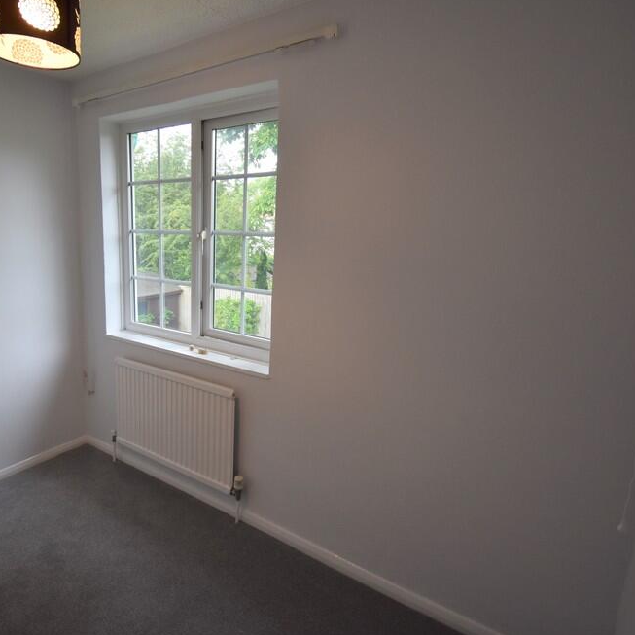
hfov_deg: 73.2
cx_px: 228
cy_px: 310
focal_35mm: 20
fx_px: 415
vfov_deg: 74.8
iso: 560
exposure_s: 1/250
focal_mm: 10
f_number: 4.5
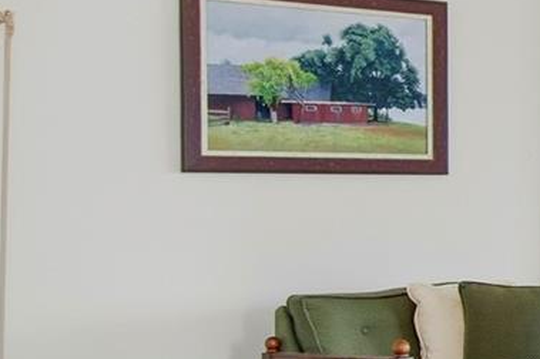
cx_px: 902
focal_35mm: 76
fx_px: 1139
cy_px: 225
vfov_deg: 17.9
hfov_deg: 20.7
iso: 400
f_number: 8
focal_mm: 12
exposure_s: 1/25
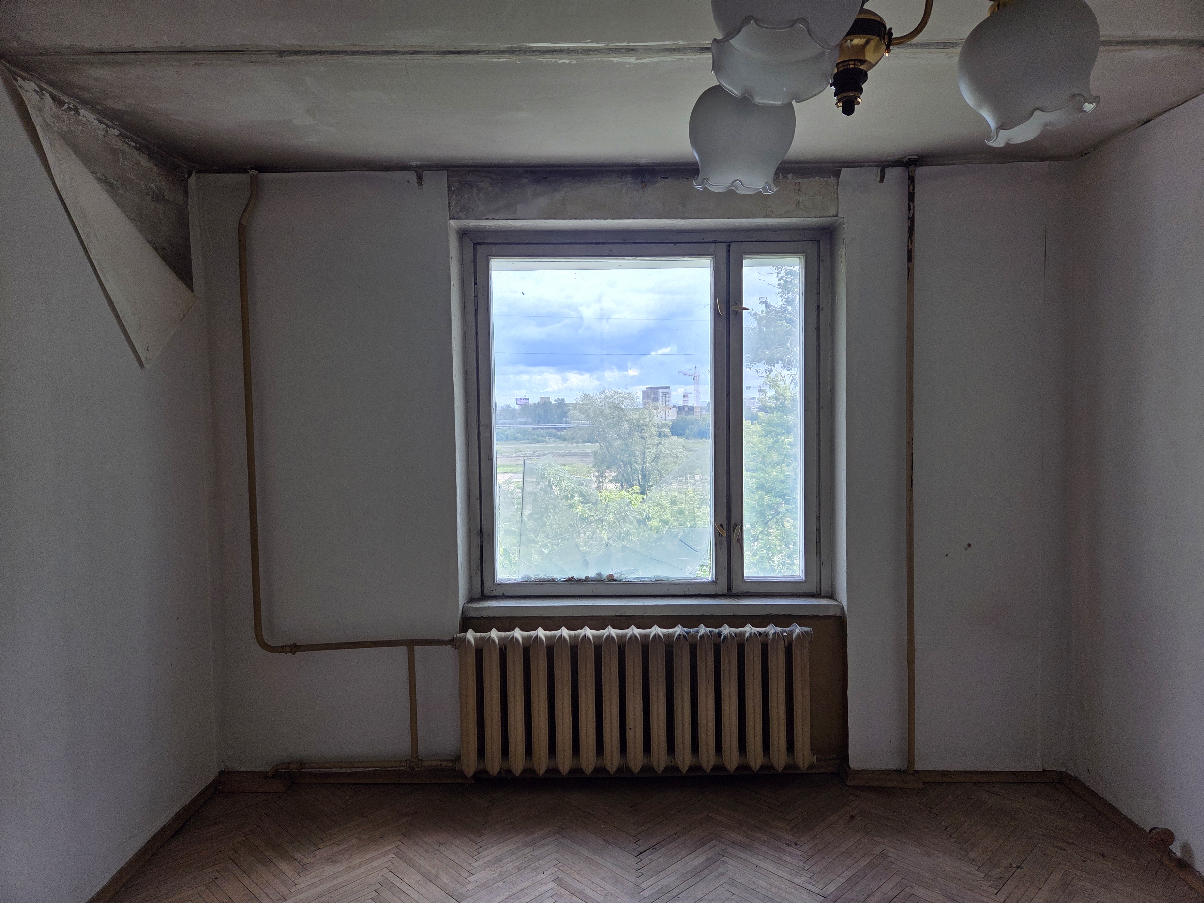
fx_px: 800
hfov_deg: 73.9
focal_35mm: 23
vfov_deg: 58.9
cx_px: 602
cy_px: 452
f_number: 1.8
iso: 25
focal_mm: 5.4
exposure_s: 1/180
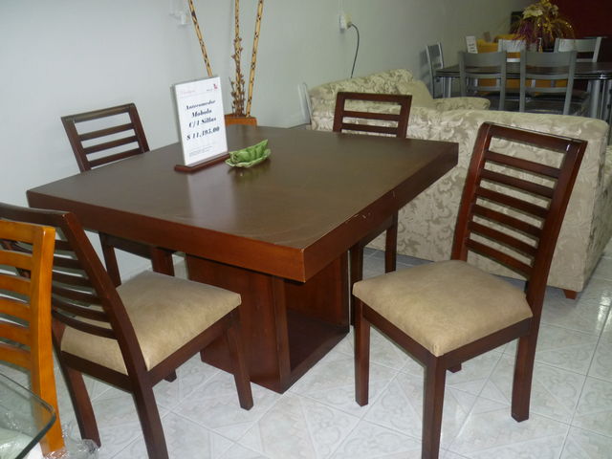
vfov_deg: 45.4
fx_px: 548
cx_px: 306
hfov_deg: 58.4
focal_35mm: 31
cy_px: 230
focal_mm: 5.5
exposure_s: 1/30
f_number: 2.8
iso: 250
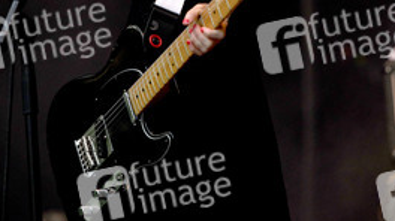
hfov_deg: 8.2
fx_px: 2742
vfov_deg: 4.6
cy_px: -36
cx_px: 198
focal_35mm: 262
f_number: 3.5
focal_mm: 165
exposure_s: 1/200
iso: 1250
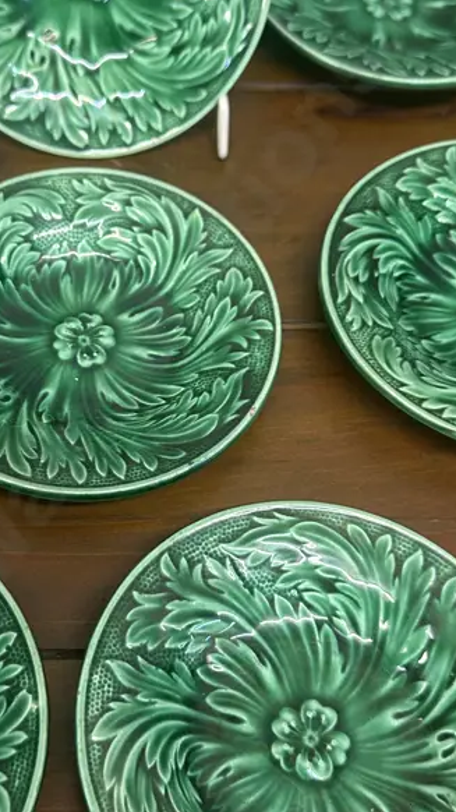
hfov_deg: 25.6
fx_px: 990
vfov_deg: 44.6
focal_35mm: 46
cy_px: 402
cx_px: 106
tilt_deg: -60.9
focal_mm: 6.86
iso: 200
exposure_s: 1/50
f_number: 1.78
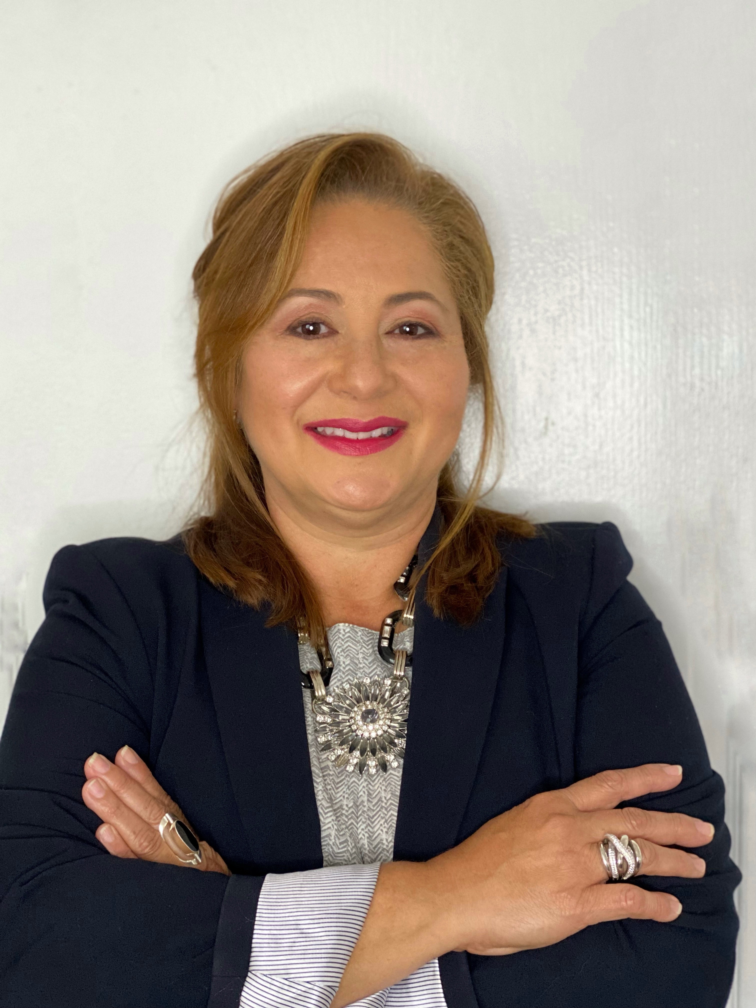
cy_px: 504
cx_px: 378
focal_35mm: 52
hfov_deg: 28.0
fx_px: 1514
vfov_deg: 36.8
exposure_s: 1/40
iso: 320
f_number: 2
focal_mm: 6
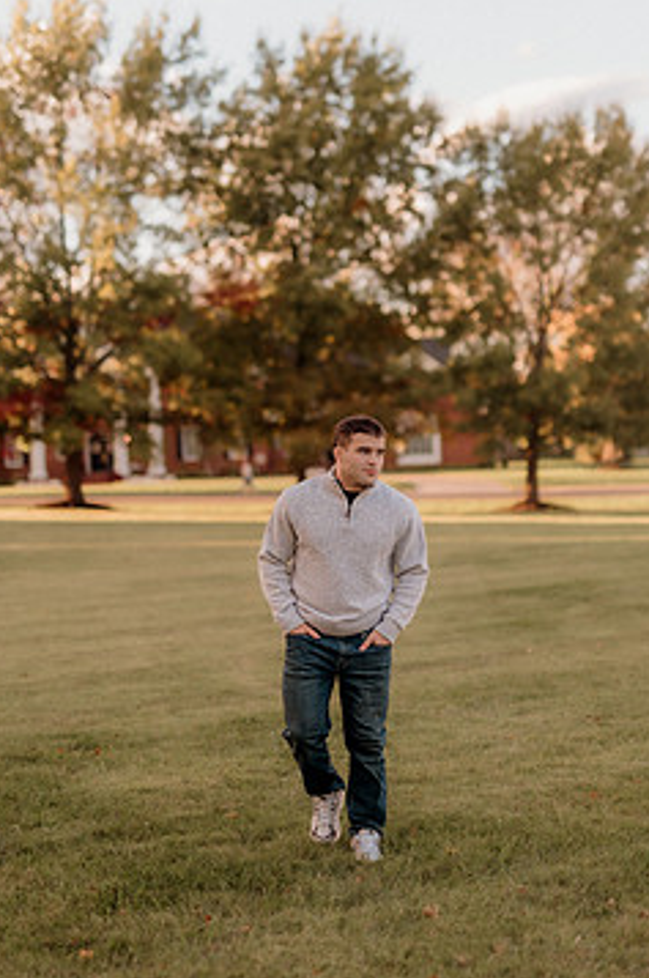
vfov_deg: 31.9
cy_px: 479
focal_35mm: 63
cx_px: 393
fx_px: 1708
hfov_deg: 21.5
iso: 250
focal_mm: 50
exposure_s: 1/1600
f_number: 1.4
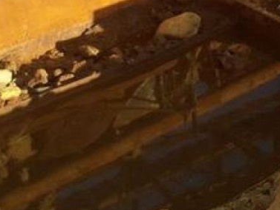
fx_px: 841
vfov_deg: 13.4
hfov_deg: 16.8
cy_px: -103
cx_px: 447
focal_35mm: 104
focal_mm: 3.7
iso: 40
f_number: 1.9
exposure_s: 1/460
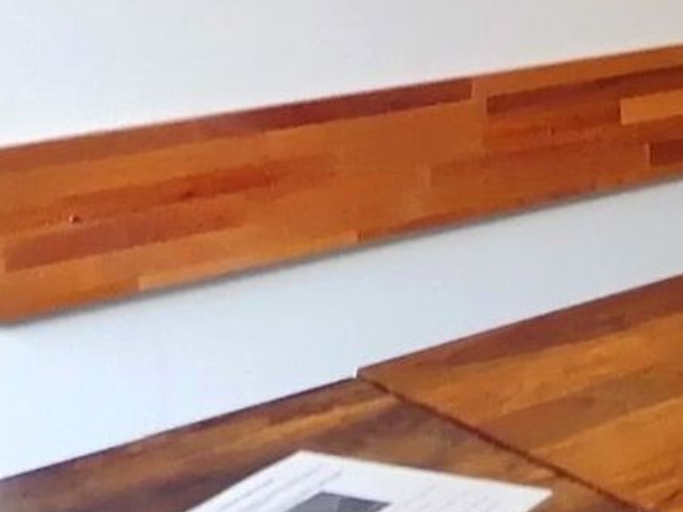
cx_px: 964
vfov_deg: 16.8
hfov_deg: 20.2
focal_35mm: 86
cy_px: 5
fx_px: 1696
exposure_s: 1/30
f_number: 2.4
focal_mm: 2.84
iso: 64
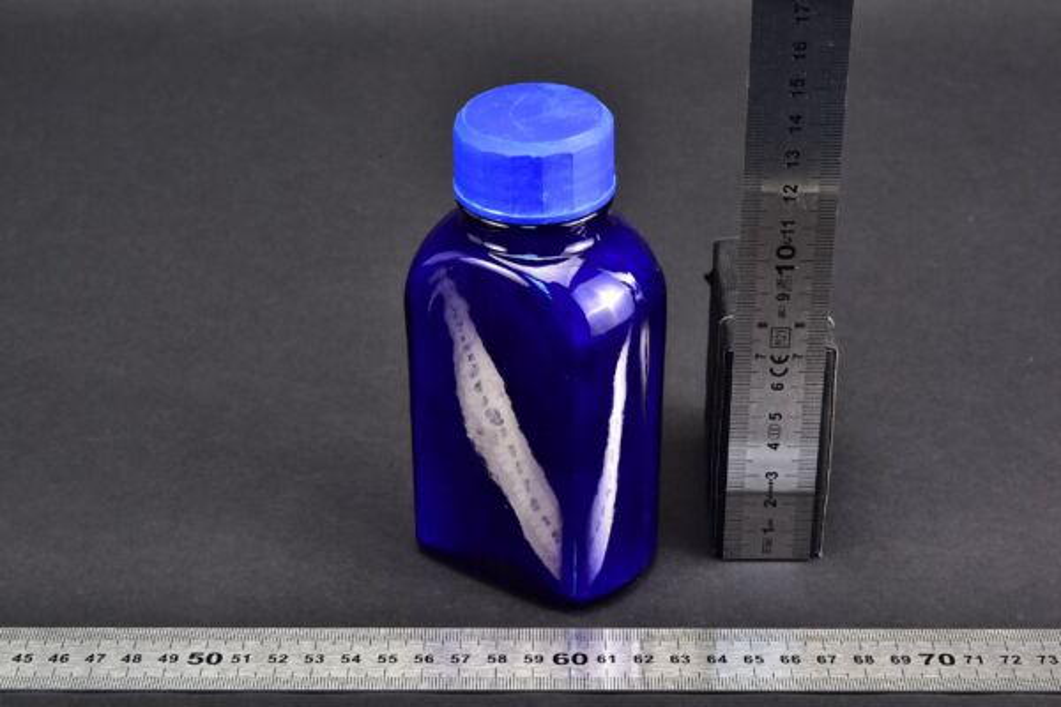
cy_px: 354
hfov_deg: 39.6
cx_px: 530
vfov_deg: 27.0
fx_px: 1473
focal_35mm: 50
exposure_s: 1/5
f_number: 22
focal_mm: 50
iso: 500
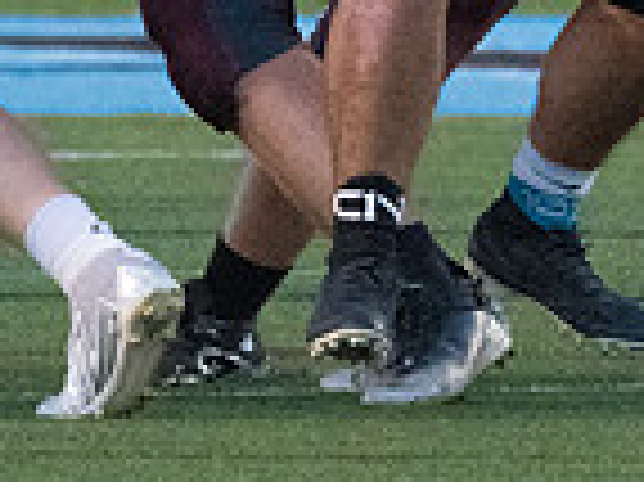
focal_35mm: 2102
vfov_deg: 0.7
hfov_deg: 0.9
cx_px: 342
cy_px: -329
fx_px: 39073
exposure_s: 1/2000
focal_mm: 360
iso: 6400
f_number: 5.6
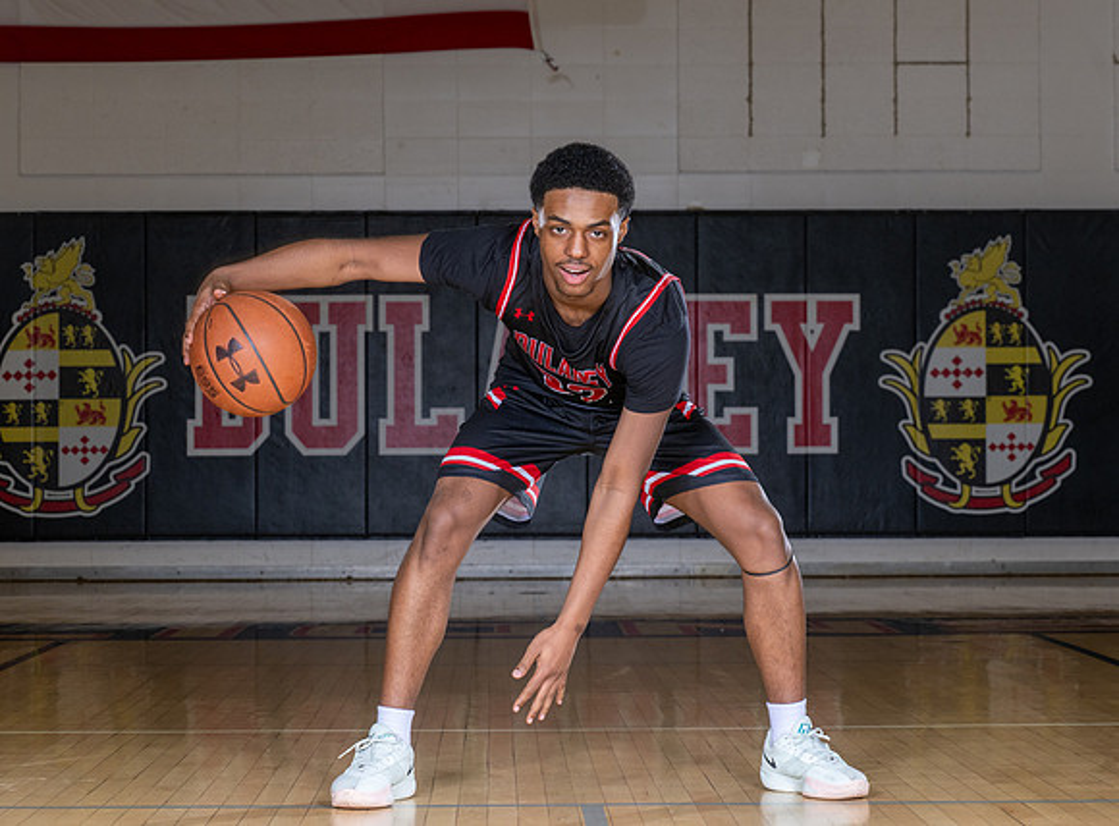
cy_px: 339
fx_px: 2930
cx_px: 559
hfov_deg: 21.6
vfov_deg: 16.0
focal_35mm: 91
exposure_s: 1/100
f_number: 7.1
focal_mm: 70
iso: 400
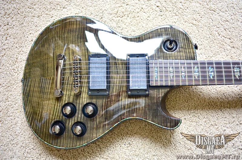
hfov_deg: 65.6
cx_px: 121
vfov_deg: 46.2
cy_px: 80
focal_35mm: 28
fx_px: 188
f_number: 2.8
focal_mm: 18.5
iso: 450
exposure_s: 1/30
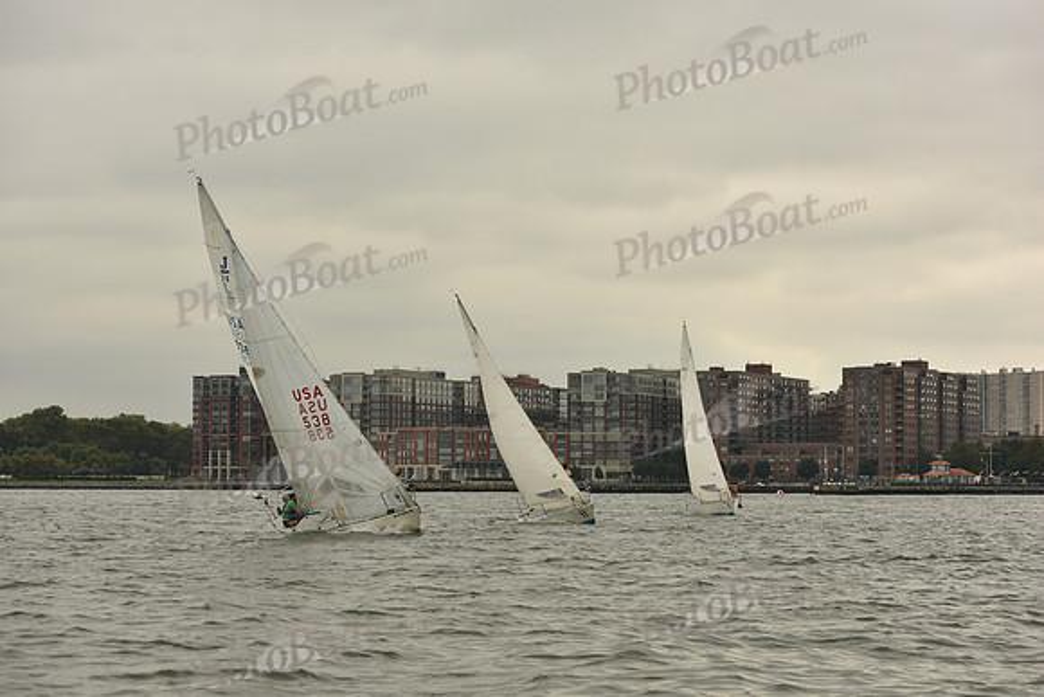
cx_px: 522
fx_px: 2378
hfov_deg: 24.8
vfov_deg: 16.7
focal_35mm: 82
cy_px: 348
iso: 320
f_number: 5.6
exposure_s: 1/1600
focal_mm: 82
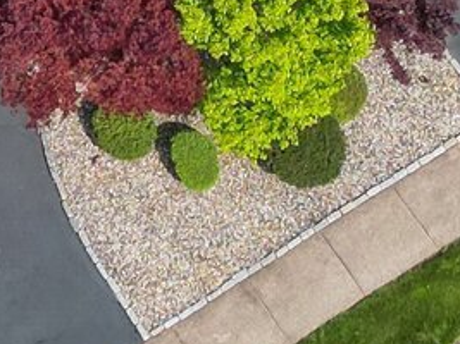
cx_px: -200
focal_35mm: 184
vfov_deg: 7.1
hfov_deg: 10.4
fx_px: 2444
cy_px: -733
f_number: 1.7
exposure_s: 1/1250
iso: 100
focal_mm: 6.7
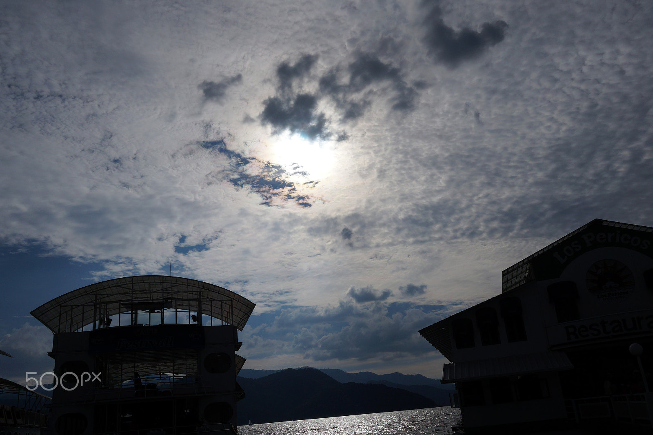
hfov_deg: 59.5
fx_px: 571
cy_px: 218
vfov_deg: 41.7
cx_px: 326
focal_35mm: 32
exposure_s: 1/3200
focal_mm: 21
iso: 100
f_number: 9
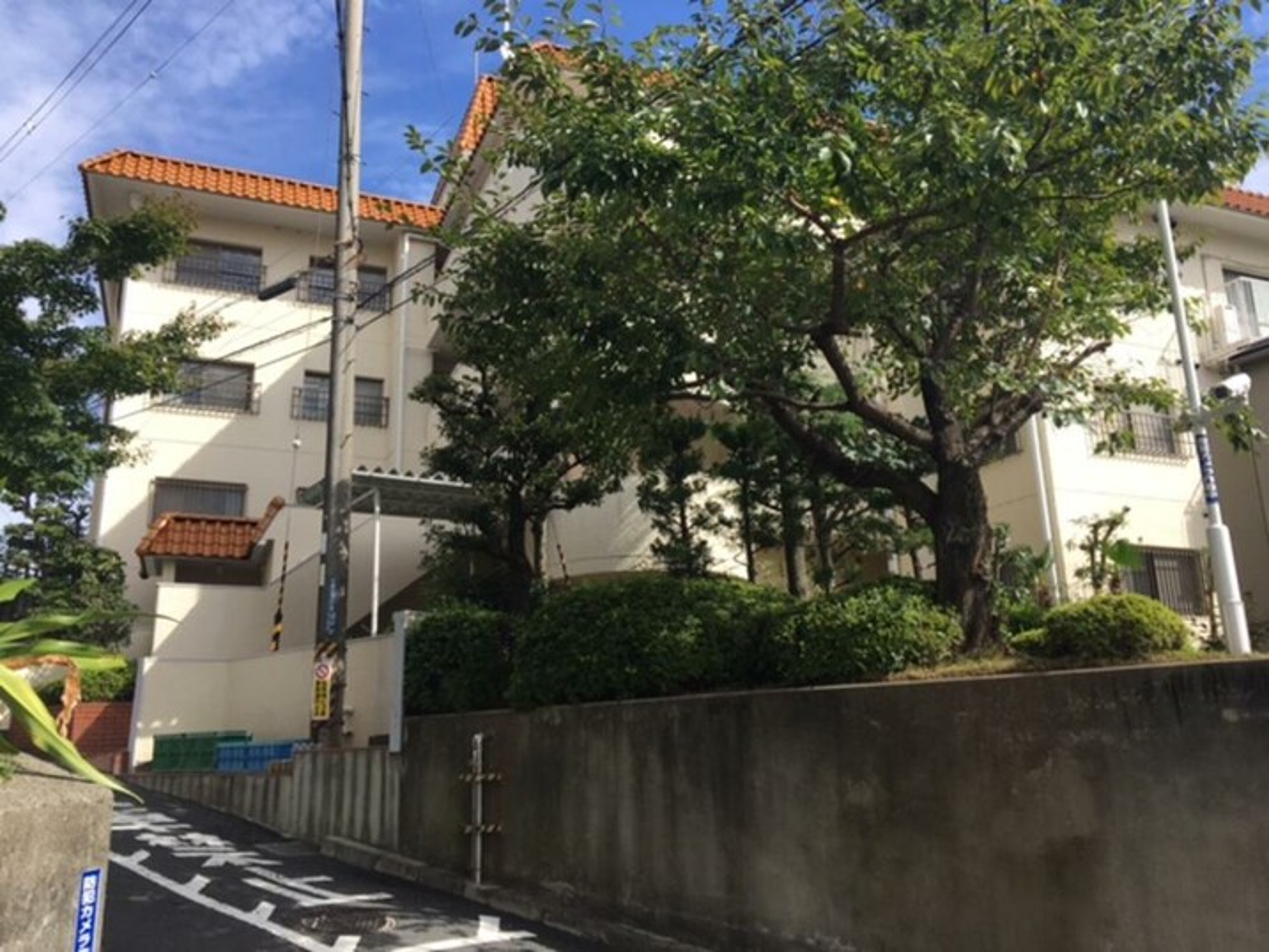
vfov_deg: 48.2
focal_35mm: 29
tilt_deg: +15.4
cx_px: 634
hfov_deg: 61.7
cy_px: 476
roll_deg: +2.8
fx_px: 1063
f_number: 2.2
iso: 25
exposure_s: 1/1040
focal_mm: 4.15
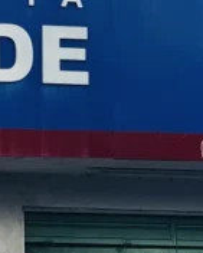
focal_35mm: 273
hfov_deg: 5.4
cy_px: 114
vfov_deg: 7.1
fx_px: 2048
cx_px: -322
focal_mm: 6.76
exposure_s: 1/3096
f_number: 1.78
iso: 64
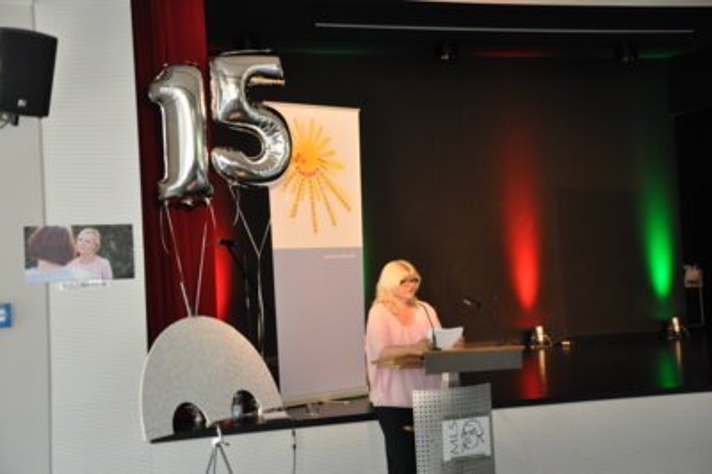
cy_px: 237
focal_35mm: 60
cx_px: 356
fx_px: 1186
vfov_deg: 22.6
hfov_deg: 33.4
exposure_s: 1/60
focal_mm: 40
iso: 800
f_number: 4.5
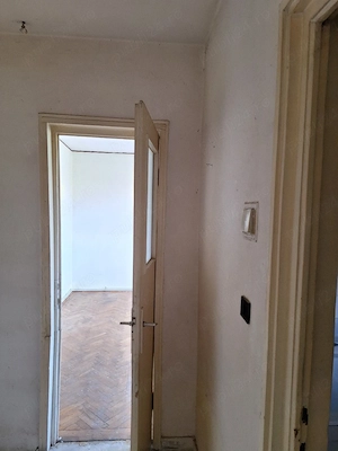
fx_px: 299
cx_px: 169
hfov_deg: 58.9
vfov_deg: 73.9
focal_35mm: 23
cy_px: 226
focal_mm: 5.54
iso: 100
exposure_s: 1/50
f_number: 1.8
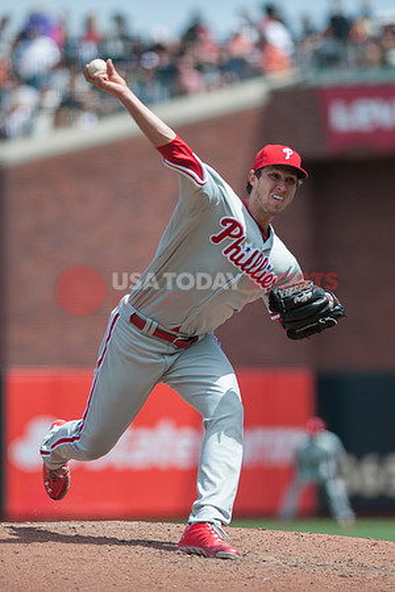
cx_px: 198
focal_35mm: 300
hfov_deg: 4.6
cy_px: 296
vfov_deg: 6.9
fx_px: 4937
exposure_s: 1/3200
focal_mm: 300
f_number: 2.8
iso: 320
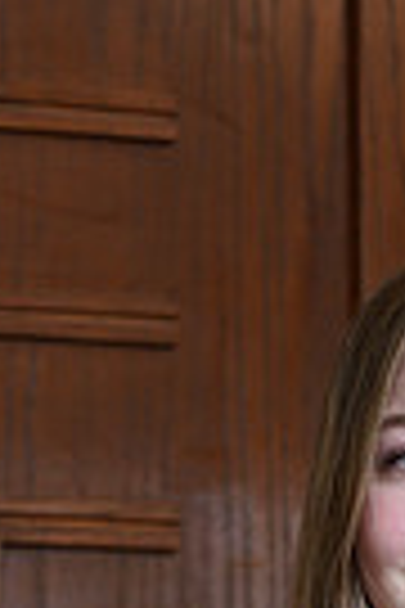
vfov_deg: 5.6
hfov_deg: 3.8
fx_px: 6159
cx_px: 220
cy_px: 1009
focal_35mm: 365
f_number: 5.6
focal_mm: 85
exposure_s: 1/250
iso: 200
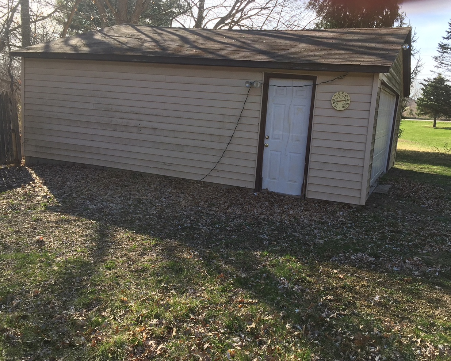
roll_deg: -4.7
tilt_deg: -8.4
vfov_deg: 44.5
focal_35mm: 33
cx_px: 242
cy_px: 178
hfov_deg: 54.2
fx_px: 440
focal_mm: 4.15
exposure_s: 1/549
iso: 32
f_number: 2.2
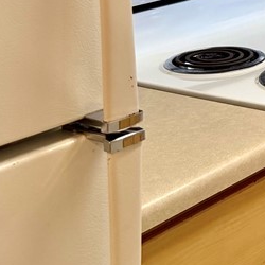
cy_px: -94
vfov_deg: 18.4
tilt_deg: -4.8
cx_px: 438
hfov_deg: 17.2
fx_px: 754
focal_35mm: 87
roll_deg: +1.1
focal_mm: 6.76
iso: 160
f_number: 1.78
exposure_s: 1/60
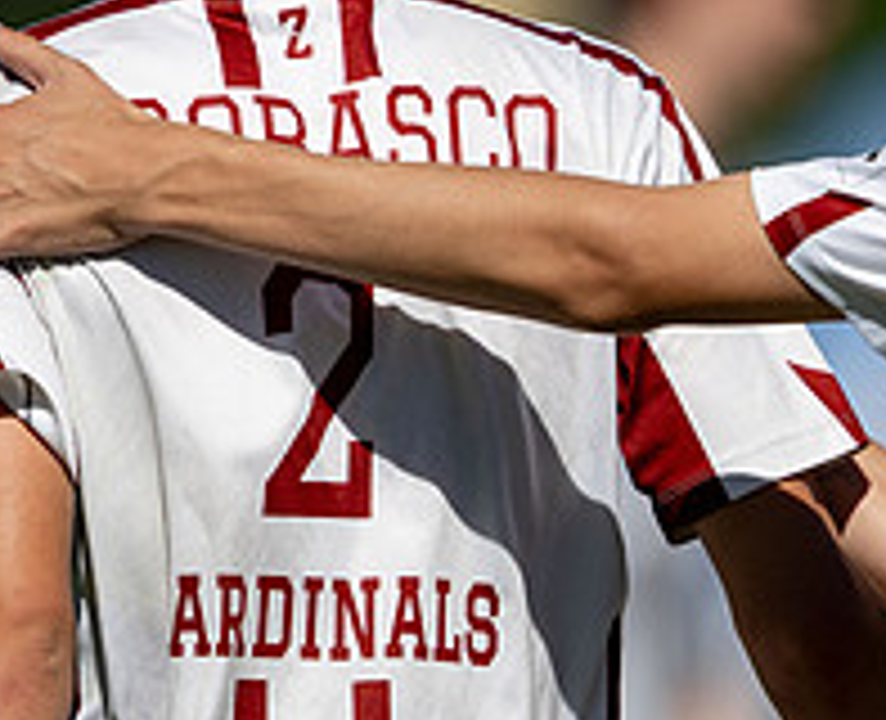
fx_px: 41916
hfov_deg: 1.2
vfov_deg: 1.0
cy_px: 137
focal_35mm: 1589
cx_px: 259
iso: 64
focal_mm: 400
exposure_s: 1/3200
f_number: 2.8
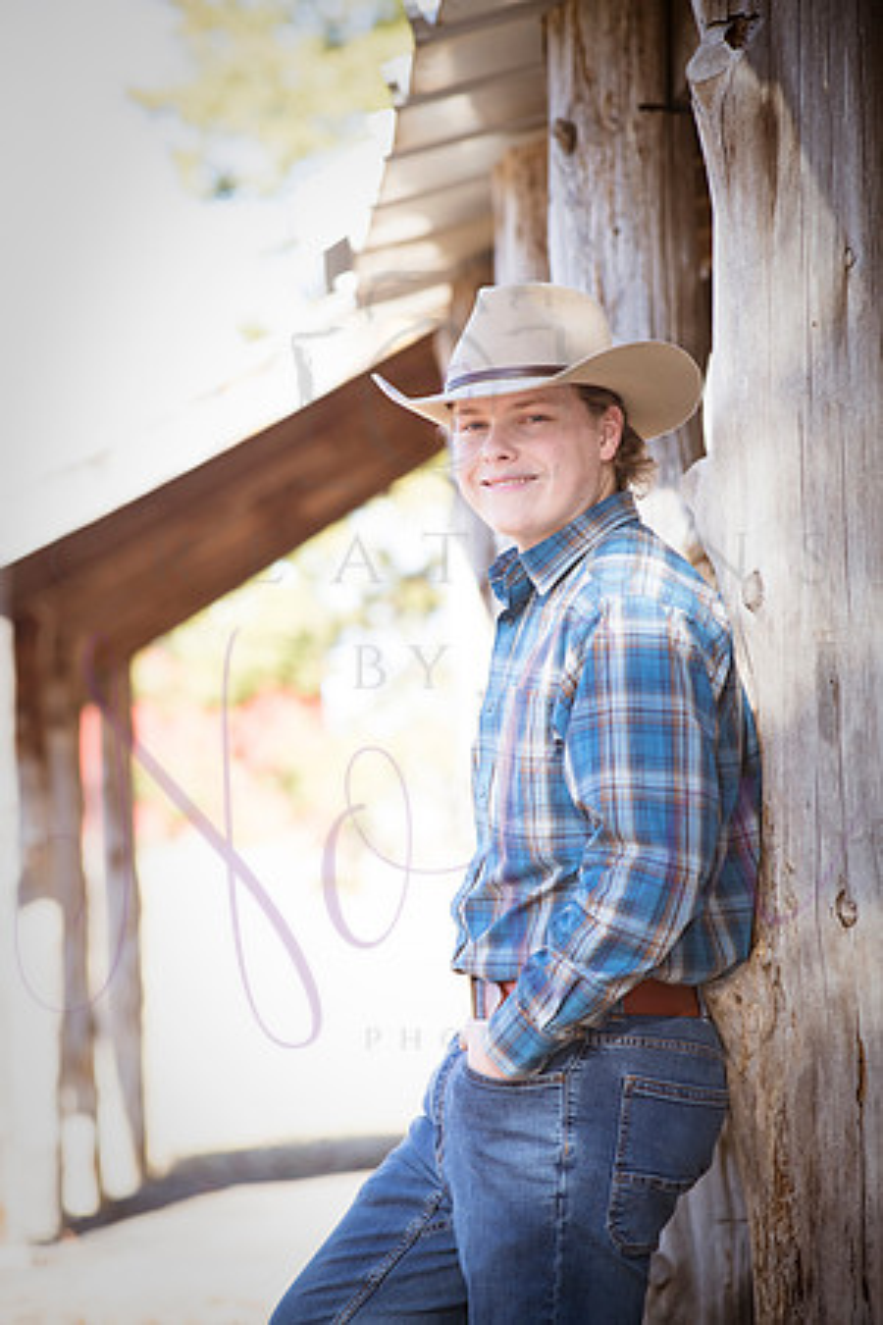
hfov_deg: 9.5
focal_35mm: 145
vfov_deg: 14.2
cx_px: 442
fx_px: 5334
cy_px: 662
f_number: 5
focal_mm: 145
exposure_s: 1/500
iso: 800
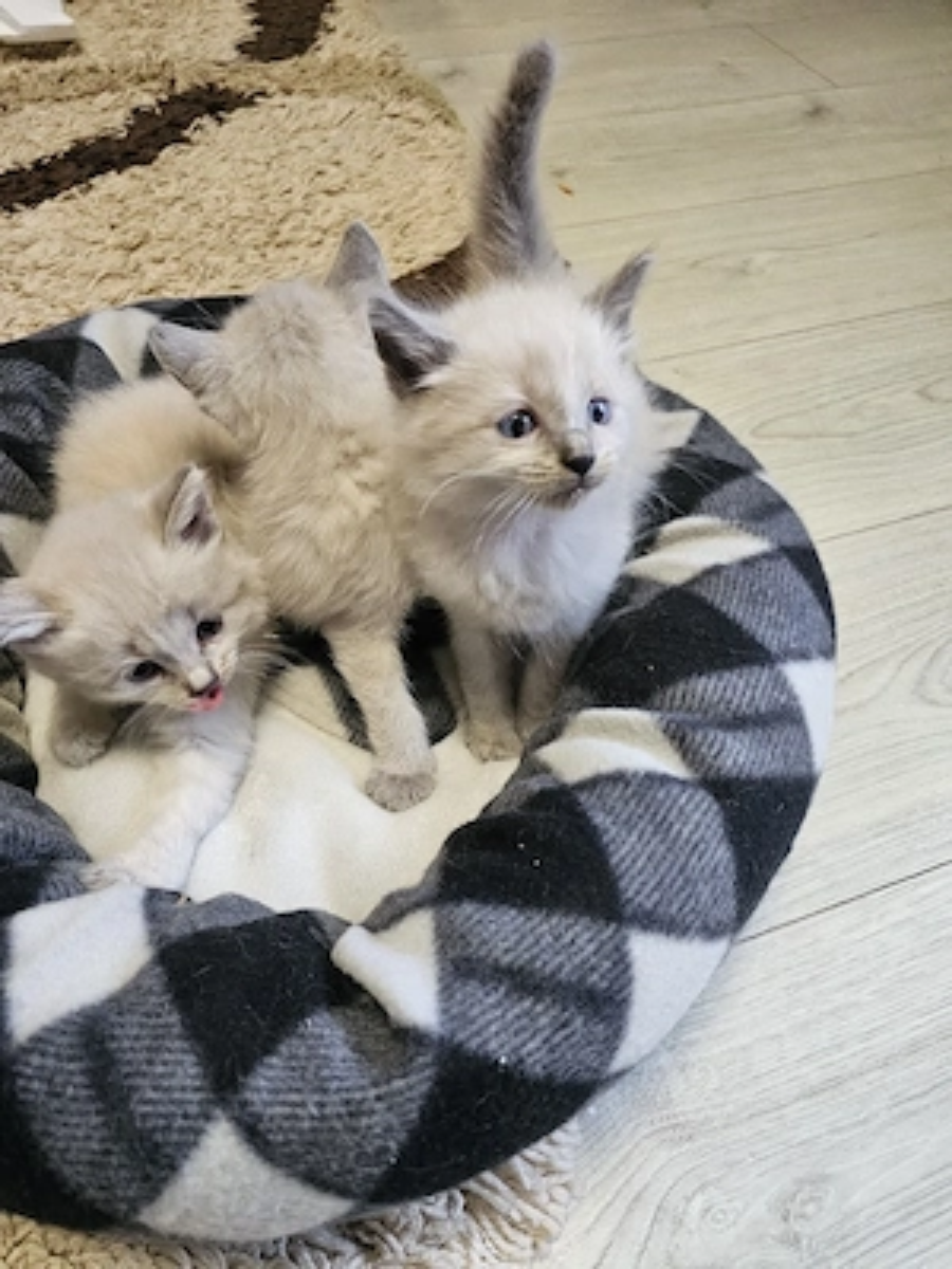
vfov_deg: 73.9
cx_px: 476
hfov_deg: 58.9
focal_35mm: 23
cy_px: 634
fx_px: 843
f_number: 1.7
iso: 800
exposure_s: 1/101
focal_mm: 6.3
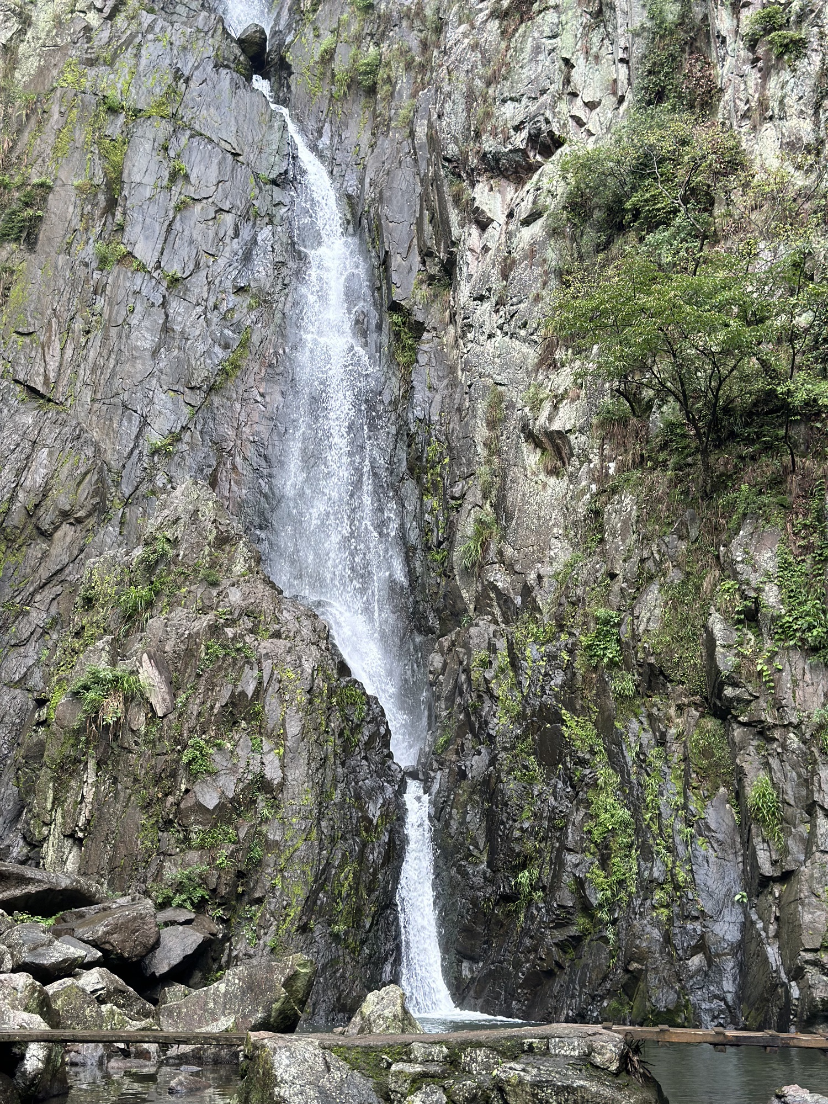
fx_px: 1531
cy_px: 552
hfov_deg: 30.3
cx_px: 414
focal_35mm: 48
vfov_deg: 39.7
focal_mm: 6.86
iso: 100
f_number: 1.78
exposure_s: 1/172
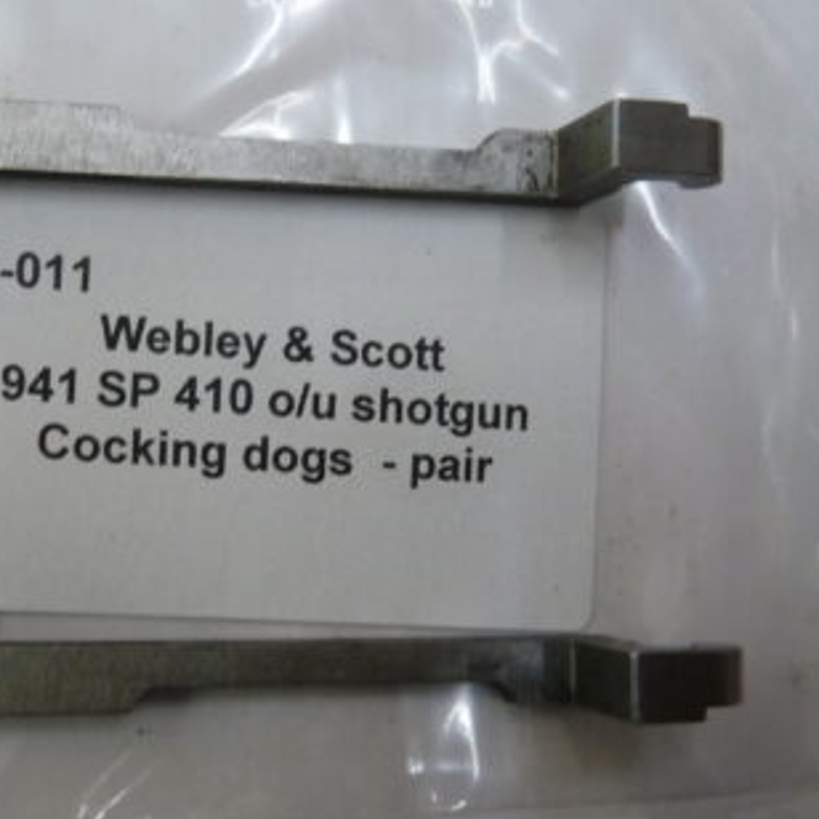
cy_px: 471
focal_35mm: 43
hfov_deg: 37.0
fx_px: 1151
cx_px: 101
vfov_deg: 39.1
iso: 200
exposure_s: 1/30
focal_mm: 4.1
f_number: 3.3
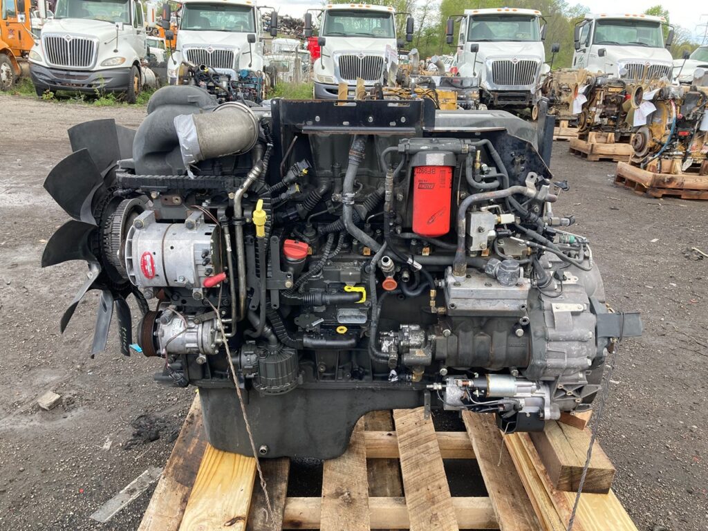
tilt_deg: -20.4
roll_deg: -2.9
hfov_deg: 63.4
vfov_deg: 49.7
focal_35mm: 28
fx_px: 573
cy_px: 266
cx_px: 354
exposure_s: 1/158
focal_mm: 3.99
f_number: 1.8
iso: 20
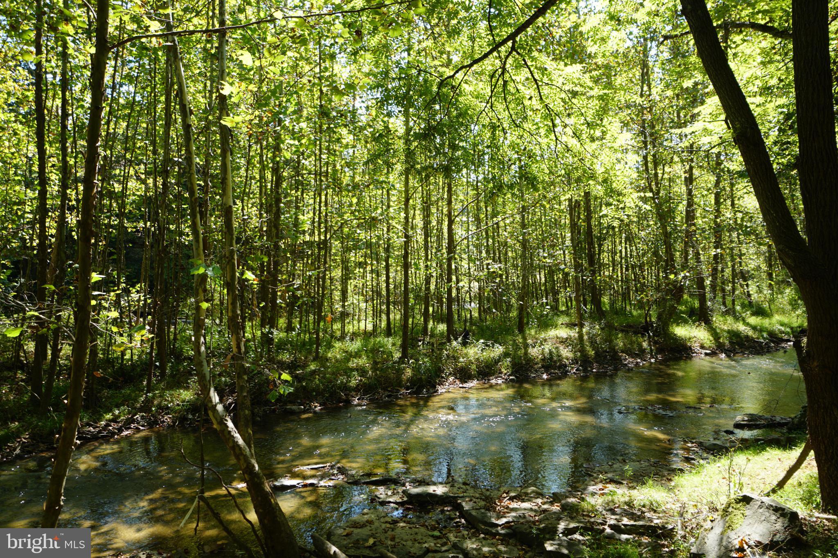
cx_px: 419
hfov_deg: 67.4
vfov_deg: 47.9
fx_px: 628
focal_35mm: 27
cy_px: 279
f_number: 5.6
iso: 100
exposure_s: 1/60
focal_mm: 18
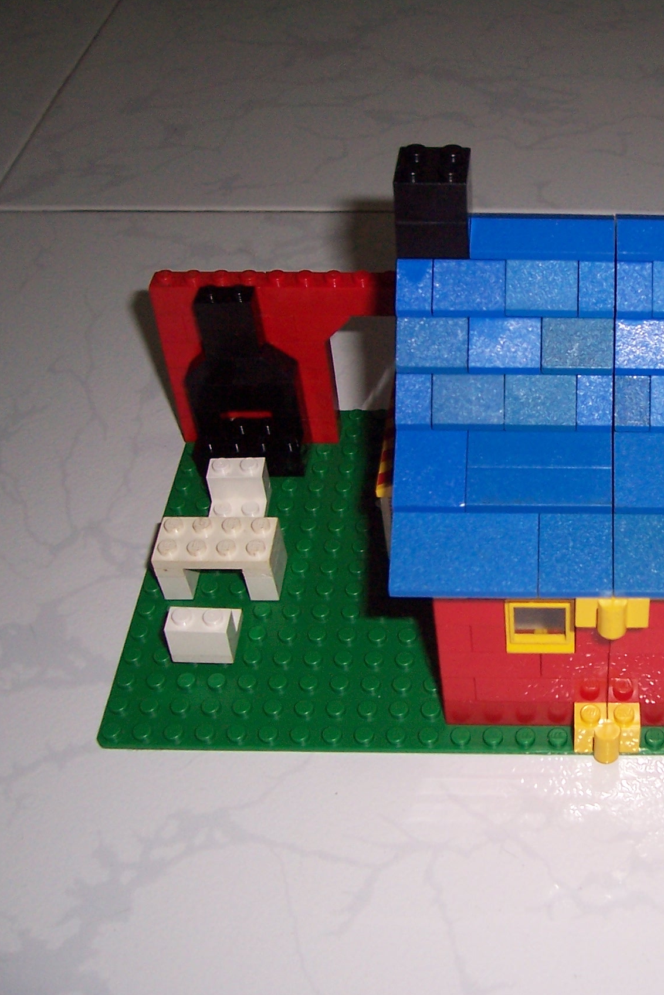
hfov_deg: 27.2
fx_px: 1327
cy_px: 501
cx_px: 580
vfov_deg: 41.1
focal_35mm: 48
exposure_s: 1/60
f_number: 2.7
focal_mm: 5.6
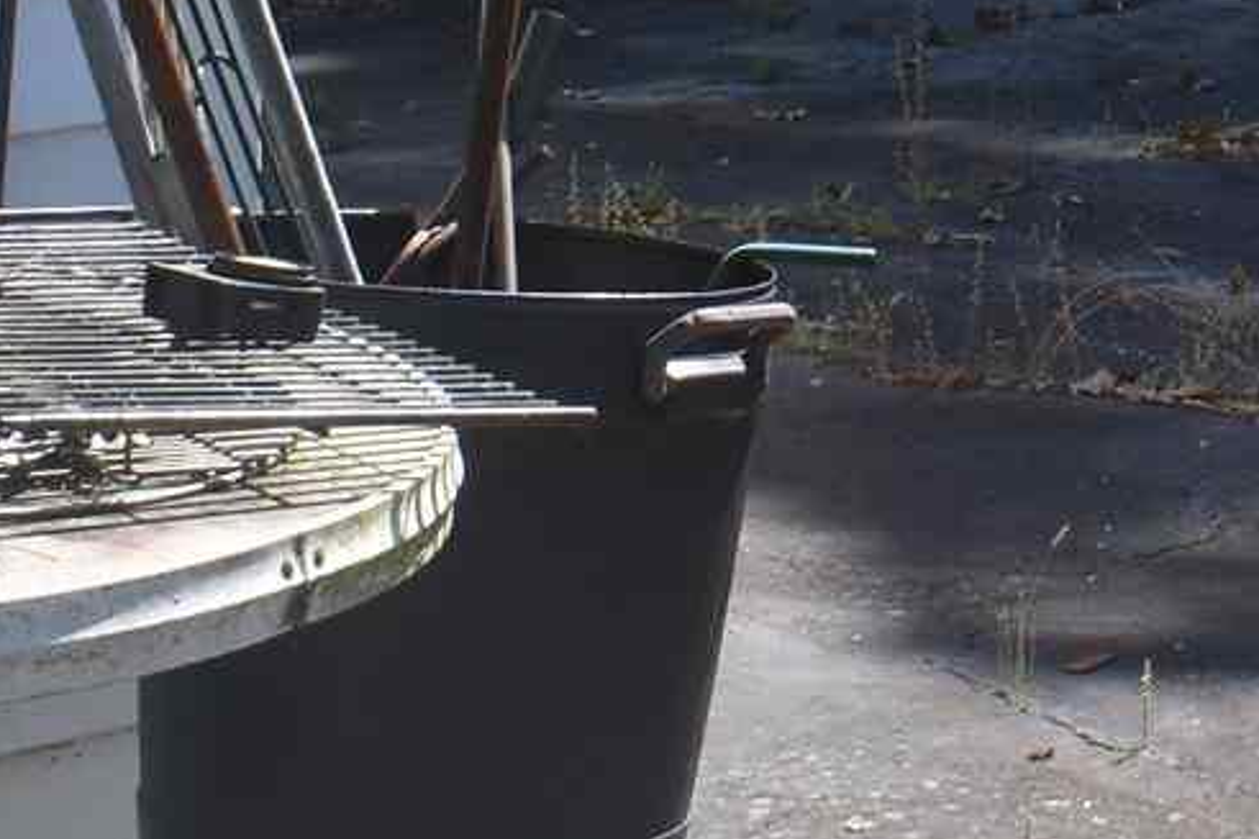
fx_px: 5908
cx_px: 1918
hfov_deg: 11.6
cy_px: -434
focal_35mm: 169
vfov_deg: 8.0
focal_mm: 18
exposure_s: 1/500
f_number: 8
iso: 320
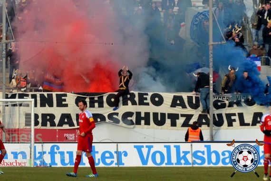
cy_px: 90
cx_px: 136
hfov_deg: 10.2
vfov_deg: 6.8
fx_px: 1524
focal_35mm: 202
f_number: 7.1
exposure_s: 1/1600
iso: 1600
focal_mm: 135
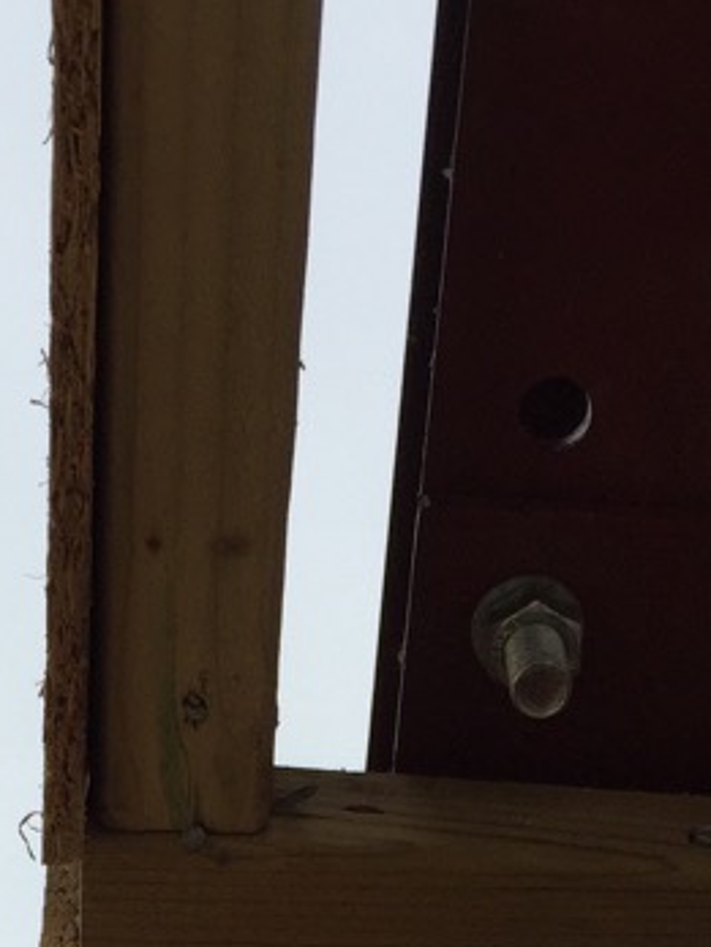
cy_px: 1369
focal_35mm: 100
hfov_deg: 14.8
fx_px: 2739
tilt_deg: +53.7
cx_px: 368
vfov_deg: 17.8
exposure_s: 1/1522
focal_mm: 4.15
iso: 32
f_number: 2.2
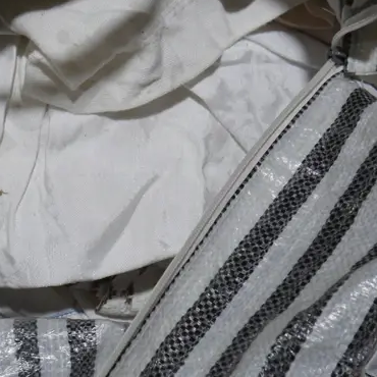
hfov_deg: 19.1
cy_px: 132
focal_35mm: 88
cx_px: -6
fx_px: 1084
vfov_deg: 19.7
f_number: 4.5
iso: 200
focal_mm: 18
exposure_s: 1/125
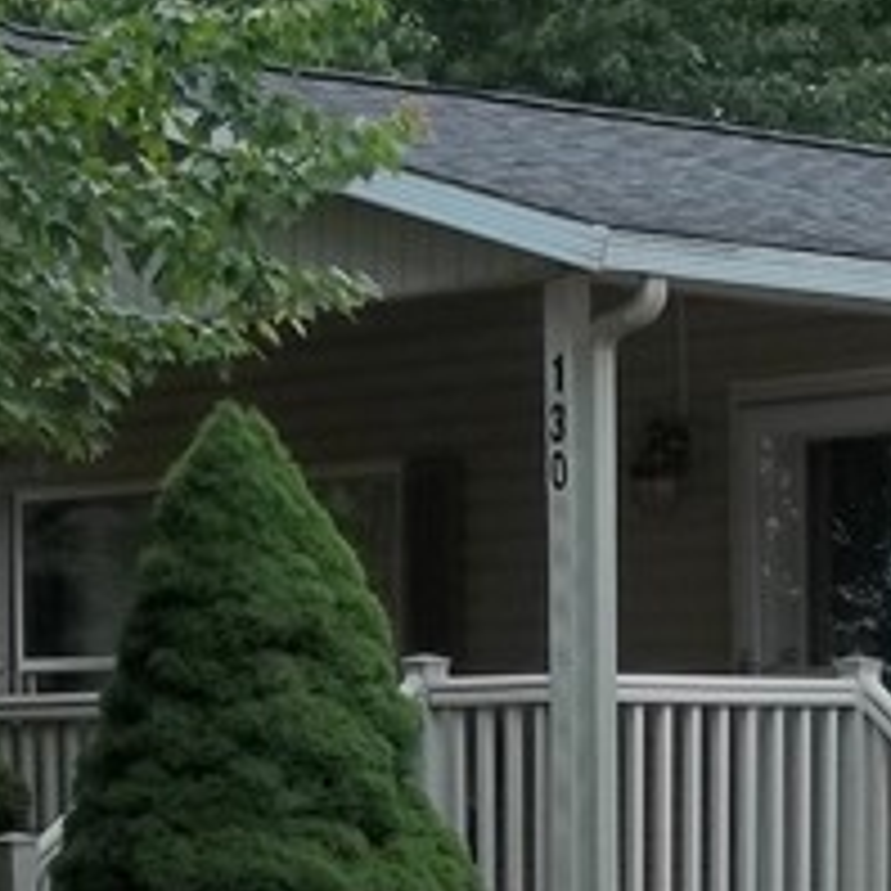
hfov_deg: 11.6
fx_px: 4397
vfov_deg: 11.5
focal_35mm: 151
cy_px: 756
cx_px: 616
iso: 64
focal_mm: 5.9
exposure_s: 1/400
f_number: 3.3
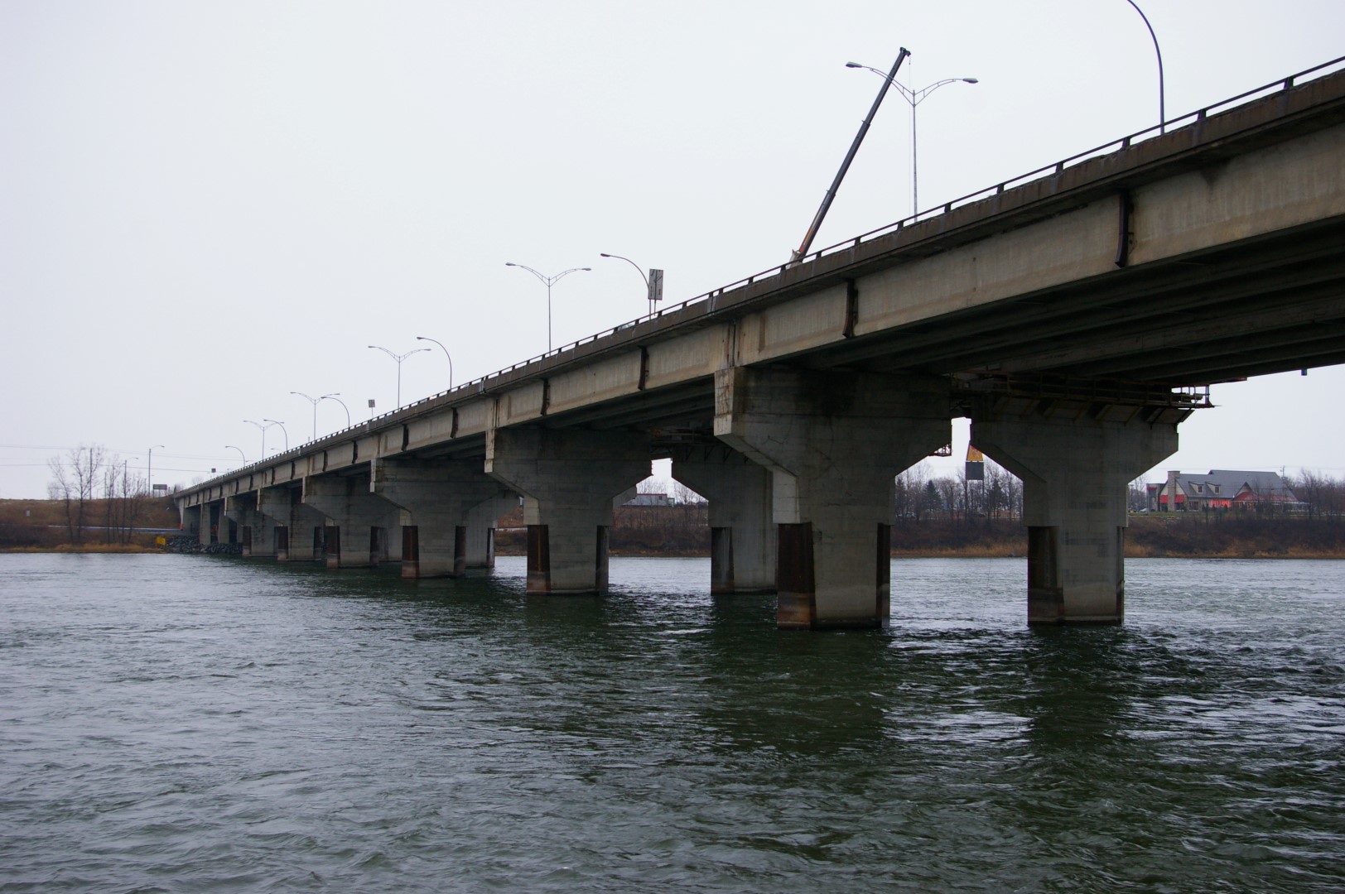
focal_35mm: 39
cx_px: 672
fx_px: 1456
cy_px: 447
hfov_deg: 49.6
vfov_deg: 34.2
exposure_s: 1/45
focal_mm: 26
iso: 400
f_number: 5.6
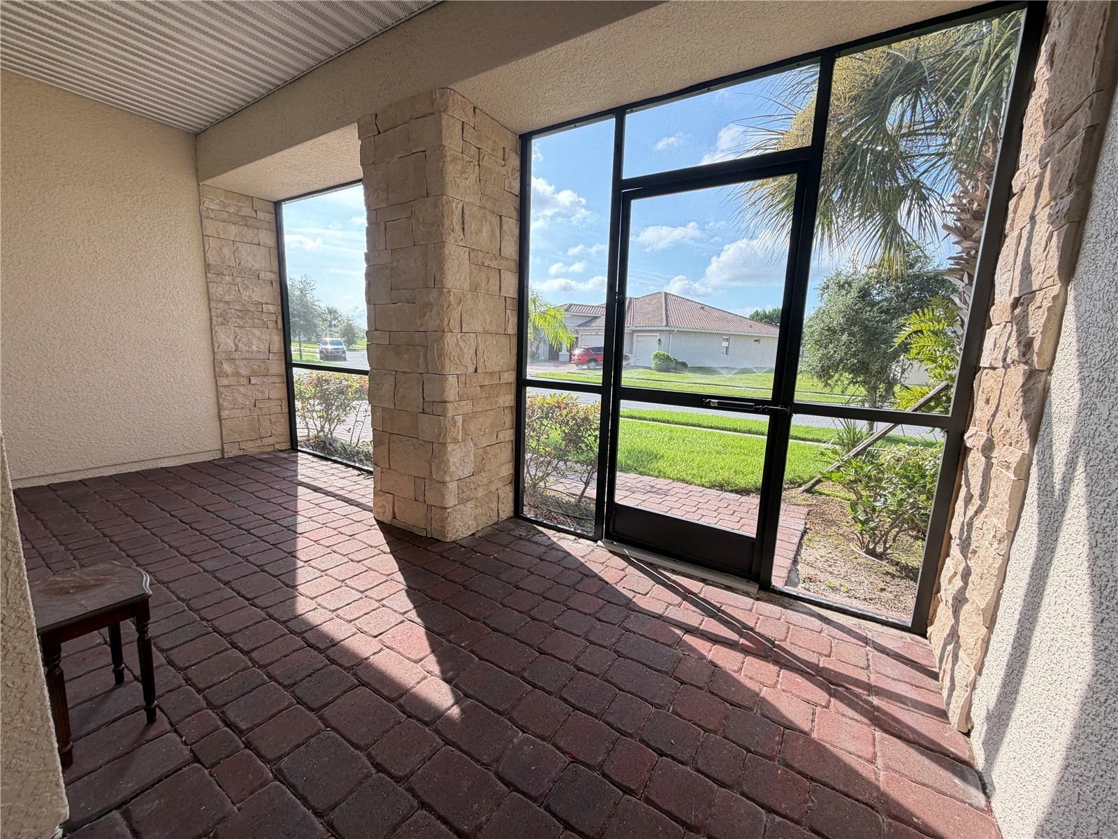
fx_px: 452
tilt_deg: -9.7
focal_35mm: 14
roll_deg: -1.6
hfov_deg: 102.1
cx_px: 559
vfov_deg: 85.7
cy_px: 420
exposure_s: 1/178
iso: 40
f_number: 2.2
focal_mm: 2.22
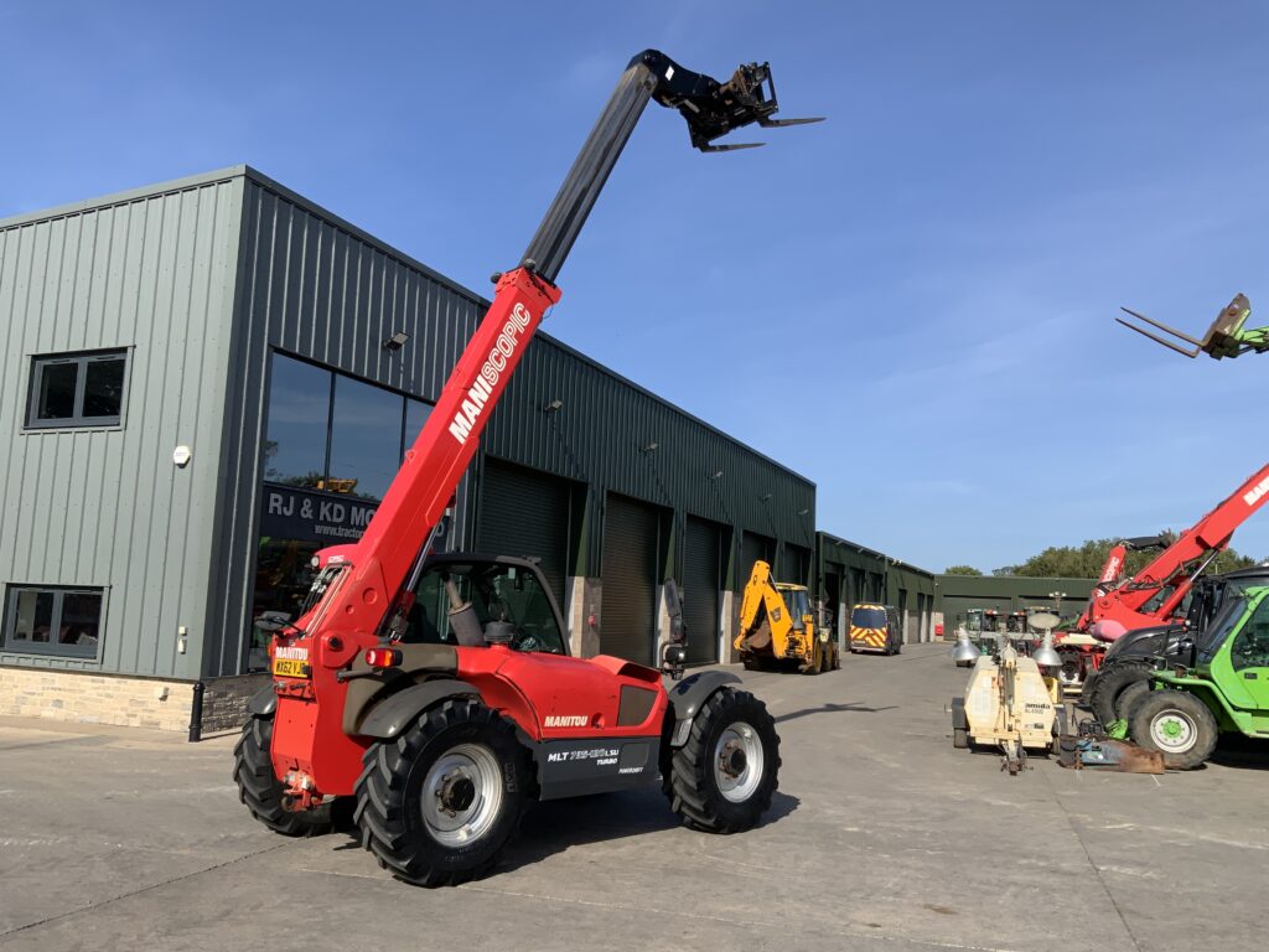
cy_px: 476
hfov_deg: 61.7
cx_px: 634
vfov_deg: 48.2
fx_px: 1063
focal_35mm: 29
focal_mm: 3
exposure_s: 1/1848
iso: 16
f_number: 1.8
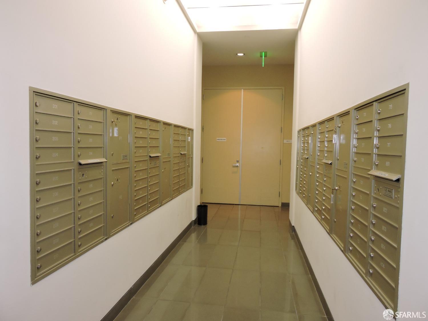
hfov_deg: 71.6
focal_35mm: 24
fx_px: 297
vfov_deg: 56.8
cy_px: 160
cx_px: 214
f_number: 3.3
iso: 320
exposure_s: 1/40
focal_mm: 4.3
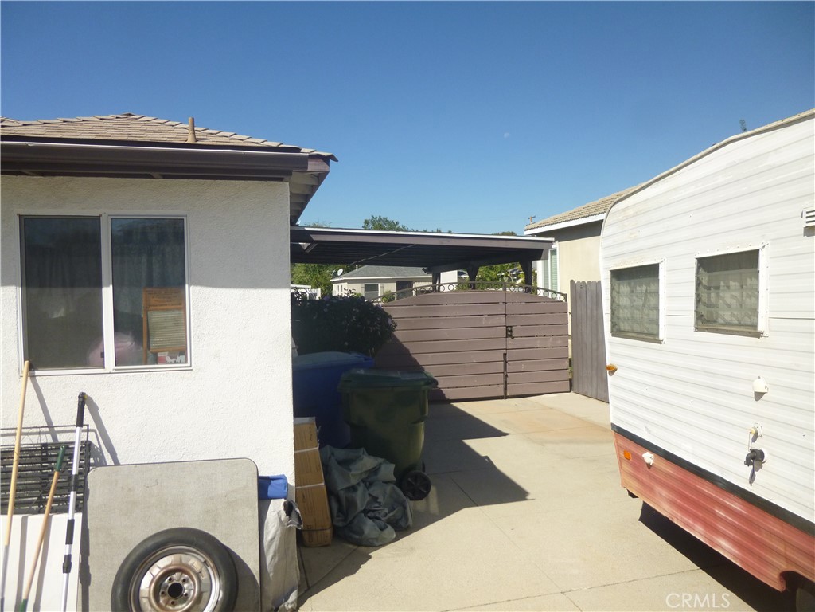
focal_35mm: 25
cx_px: 408
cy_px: 306
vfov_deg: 54.9
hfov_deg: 69.4
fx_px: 589
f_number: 9
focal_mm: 4.5
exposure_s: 1/200
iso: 100
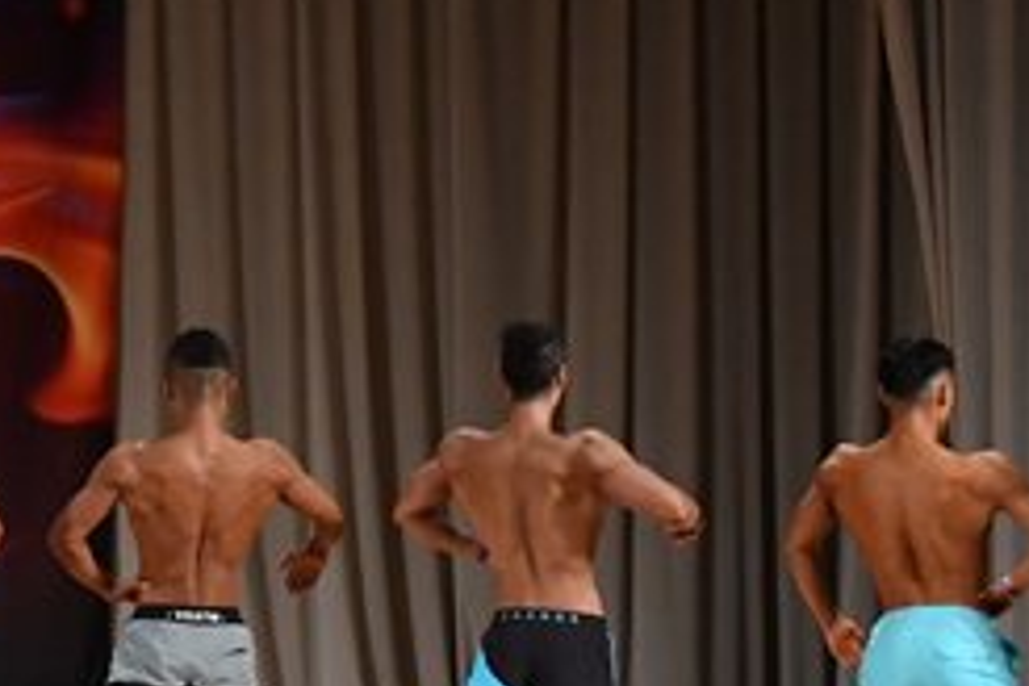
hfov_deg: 7.5
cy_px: 381
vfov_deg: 5.0
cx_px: 157
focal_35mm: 274
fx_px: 7831
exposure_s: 1/400
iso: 3200
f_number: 5.6
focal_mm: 58
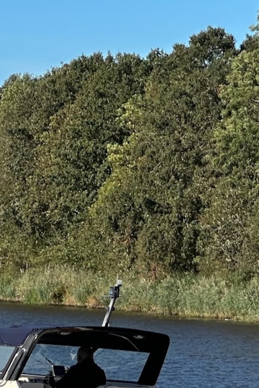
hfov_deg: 8.1
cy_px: 305
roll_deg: -0.2
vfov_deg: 12.0
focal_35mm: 170
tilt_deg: +0.9
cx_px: 39
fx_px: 1834
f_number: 2.8
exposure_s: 1/853
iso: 32
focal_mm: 9
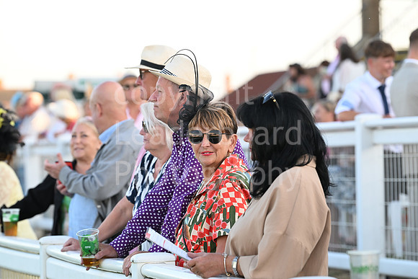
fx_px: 2323
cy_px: 140
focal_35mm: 200
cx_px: 209
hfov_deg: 10.3
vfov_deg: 6.9
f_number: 5.6
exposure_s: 1/500
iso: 1000
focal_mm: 200
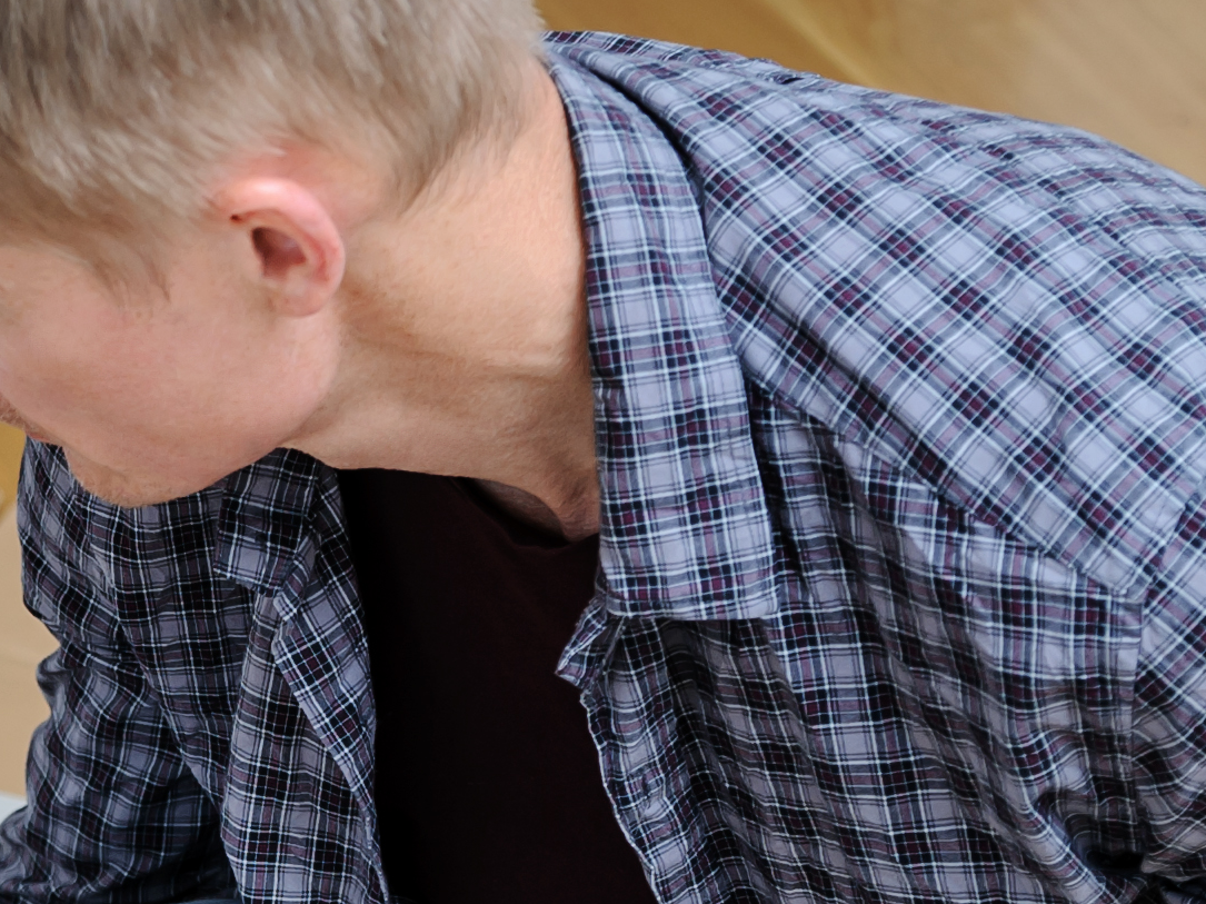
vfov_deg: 8.1
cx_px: -50
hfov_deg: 10.8
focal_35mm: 181
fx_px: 6304
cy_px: 1025
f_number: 4.5
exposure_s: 1/125
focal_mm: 48
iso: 250
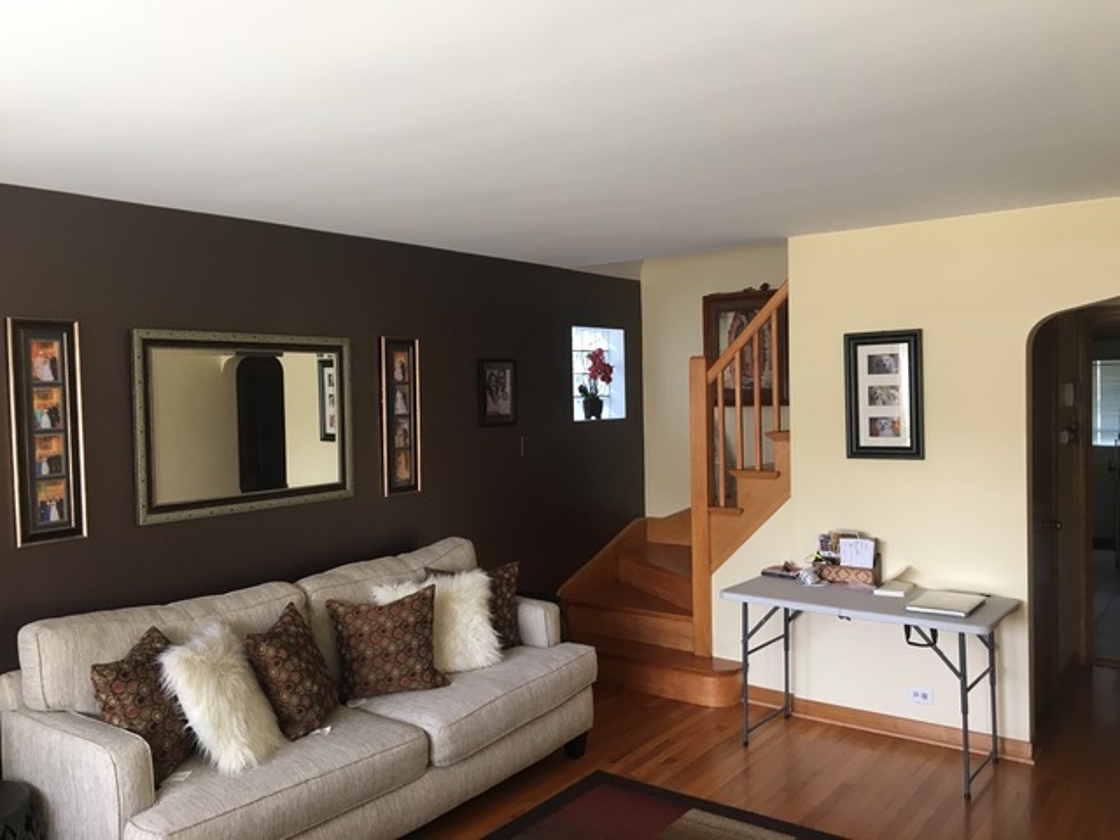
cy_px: 420
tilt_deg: -0.9
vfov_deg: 48.2
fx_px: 938
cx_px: 560
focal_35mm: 29
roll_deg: +2.1
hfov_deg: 61.7
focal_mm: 4.15
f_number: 2.2
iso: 80
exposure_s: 1/30
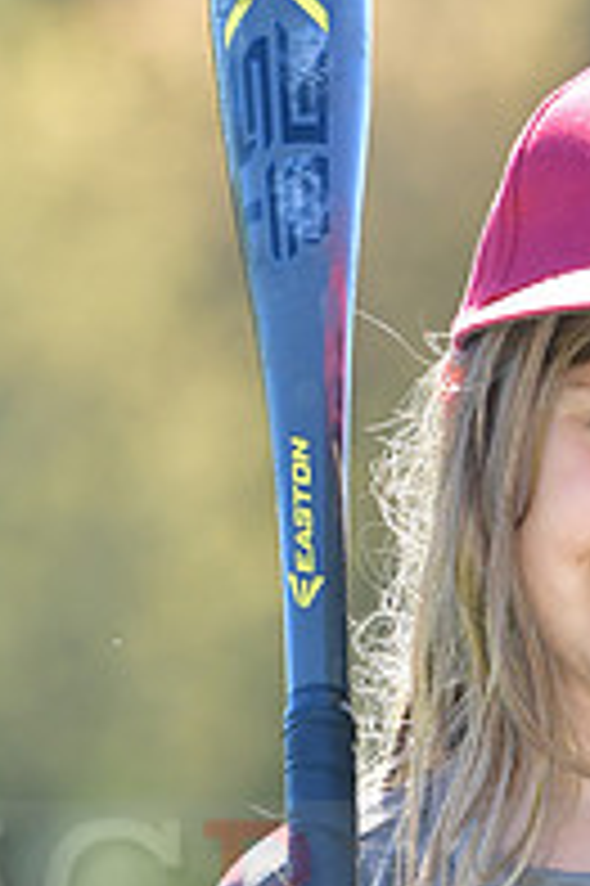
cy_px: 864
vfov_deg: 3.2
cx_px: 678
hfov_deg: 2.1
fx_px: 15771
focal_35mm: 640
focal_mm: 145
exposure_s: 1/800
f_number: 4.5
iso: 400
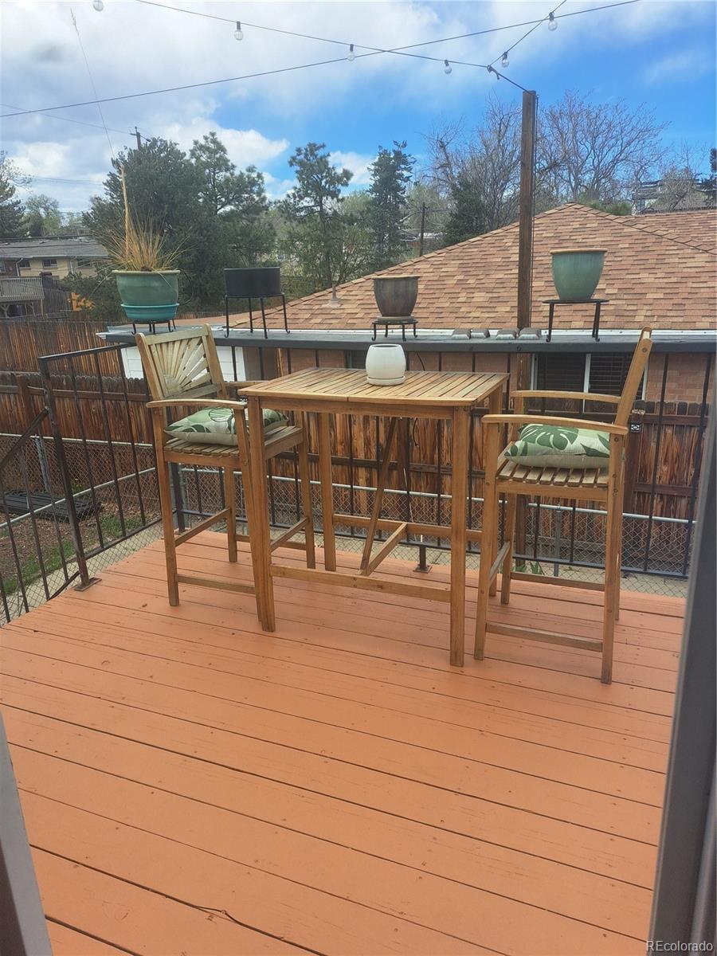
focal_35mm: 24
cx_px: 358
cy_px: 478
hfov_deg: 56.8
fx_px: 663
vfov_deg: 71.6
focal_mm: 5.23
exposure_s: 1/984
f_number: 1.8
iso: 50
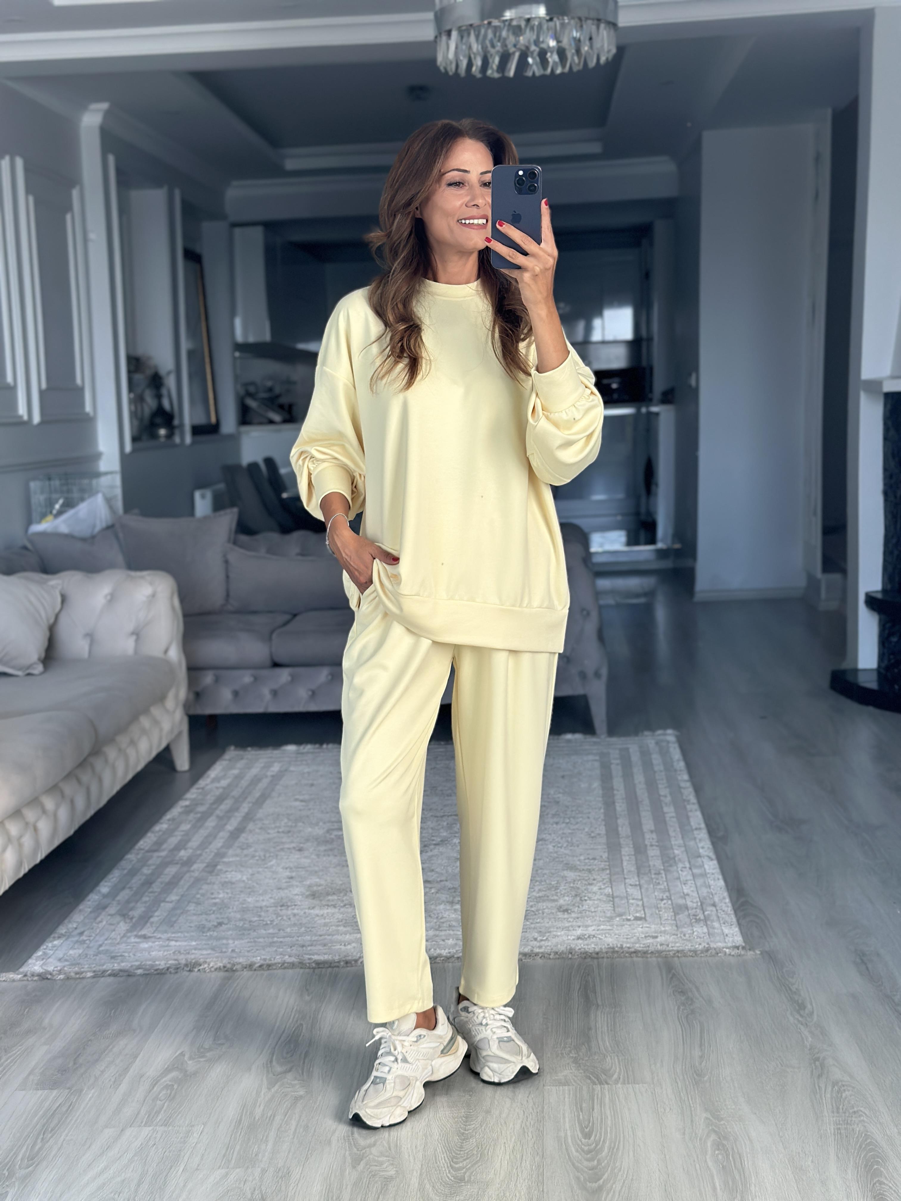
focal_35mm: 48
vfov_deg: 39.7
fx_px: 1666
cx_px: 450
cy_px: 600
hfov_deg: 30.3
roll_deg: +2.3
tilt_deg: -20.4
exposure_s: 1/207
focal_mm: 6.86
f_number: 1.78
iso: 80
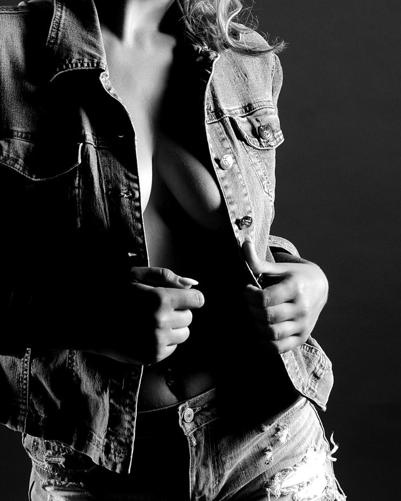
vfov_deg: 14.8
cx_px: 139
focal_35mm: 130
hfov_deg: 11.9
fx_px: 1928
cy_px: 190
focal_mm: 52
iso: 200
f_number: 5
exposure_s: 1/200
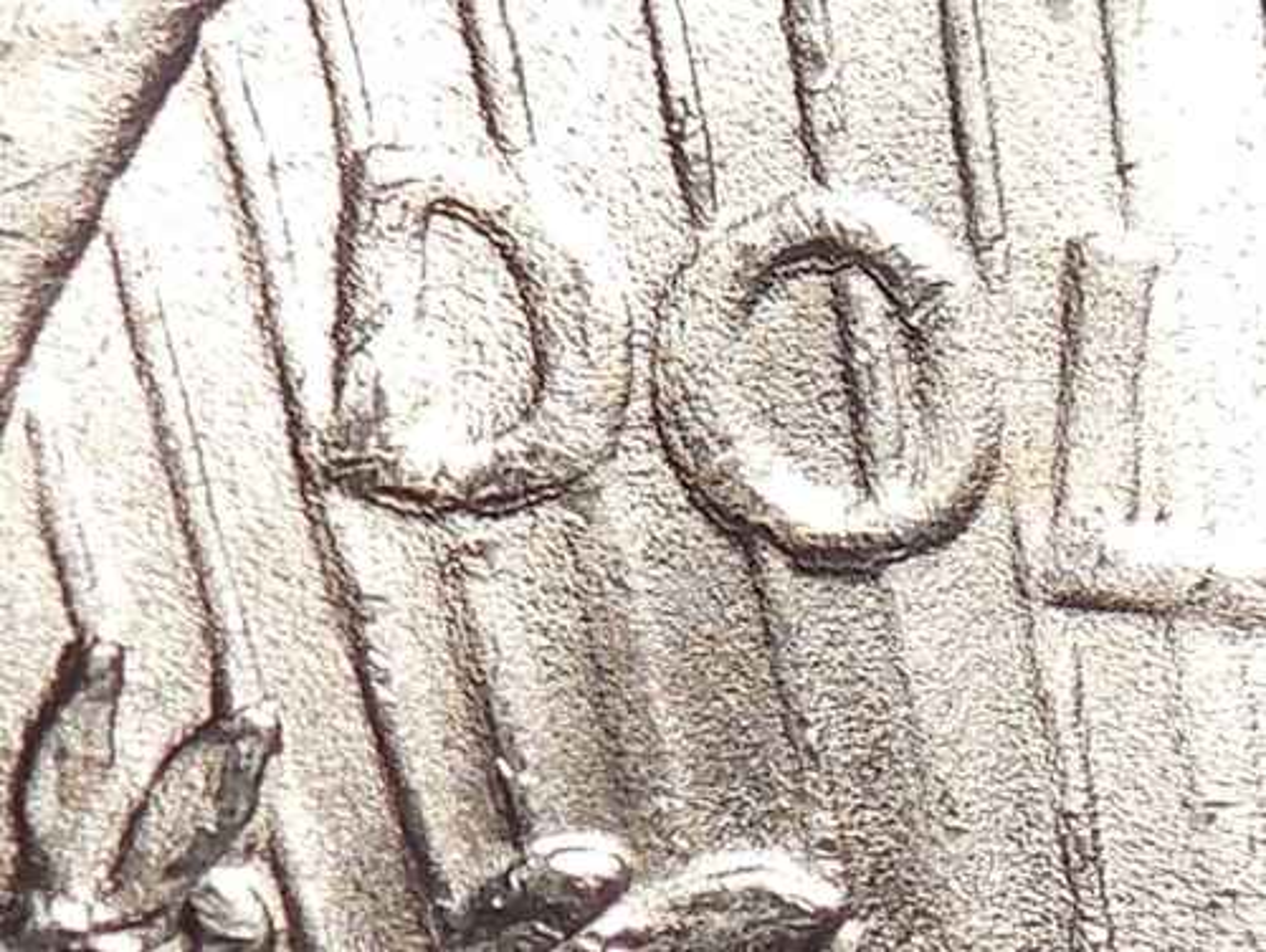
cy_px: 476
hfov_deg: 58.3
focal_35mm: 31
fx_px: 1135
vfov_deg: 45.5
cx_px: 633
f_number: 3.6
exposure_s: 1/400
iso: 125
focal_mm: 5.6
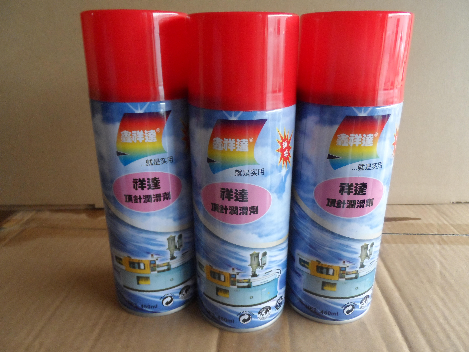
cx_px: 234
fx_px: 325
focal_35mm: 24
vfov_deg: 56.8
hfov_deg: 71.6
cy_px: 176
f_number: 3.2
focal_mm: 4
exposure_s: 1/30
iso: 320
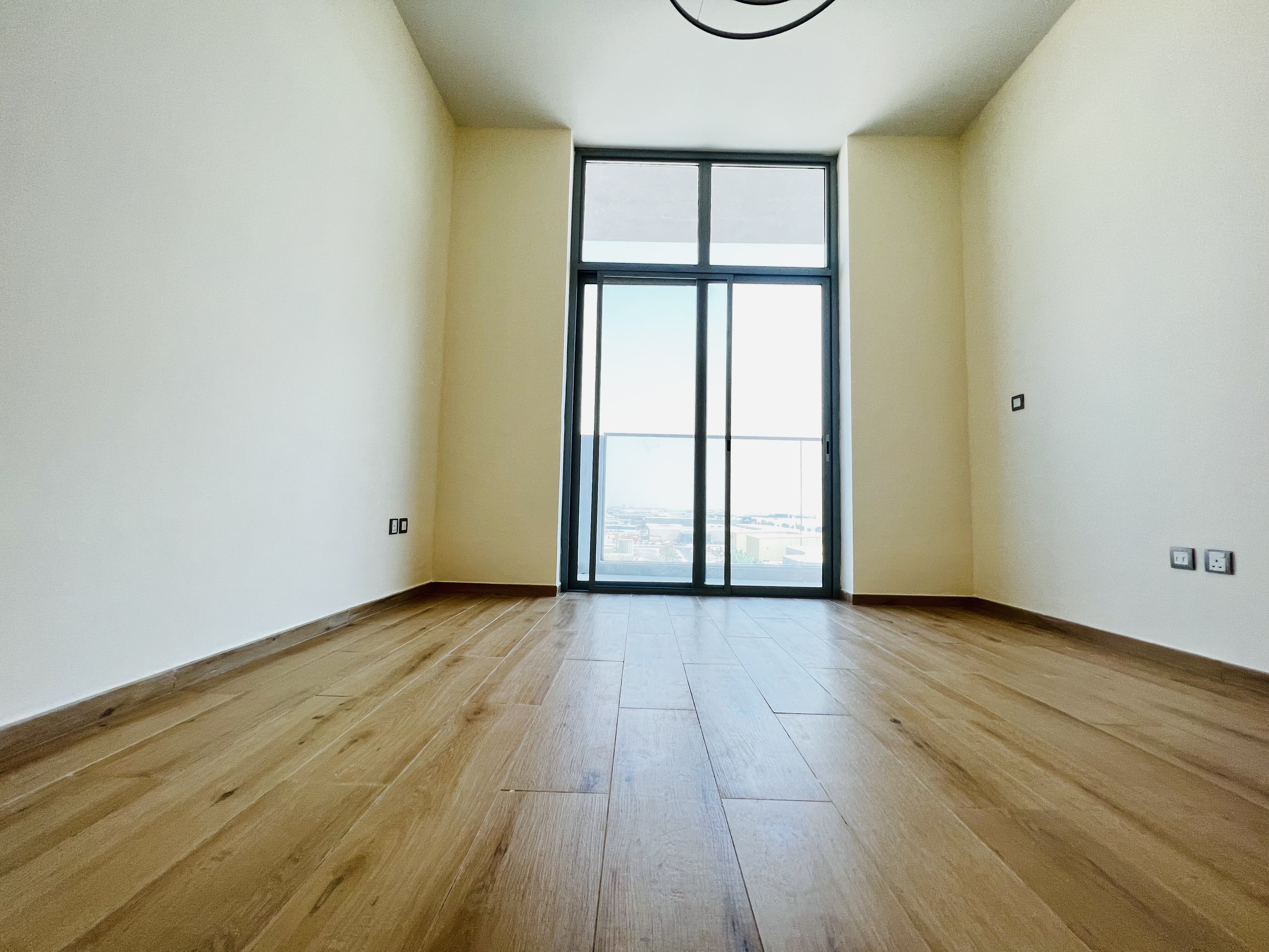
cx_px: 634
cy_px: 476
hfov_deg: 106.2
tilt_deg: +4.1
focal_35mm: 13
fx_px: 477
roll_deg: -1.1
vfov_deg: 89.9
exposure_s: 1/99
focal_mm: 1.57
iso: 80
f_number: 1.8
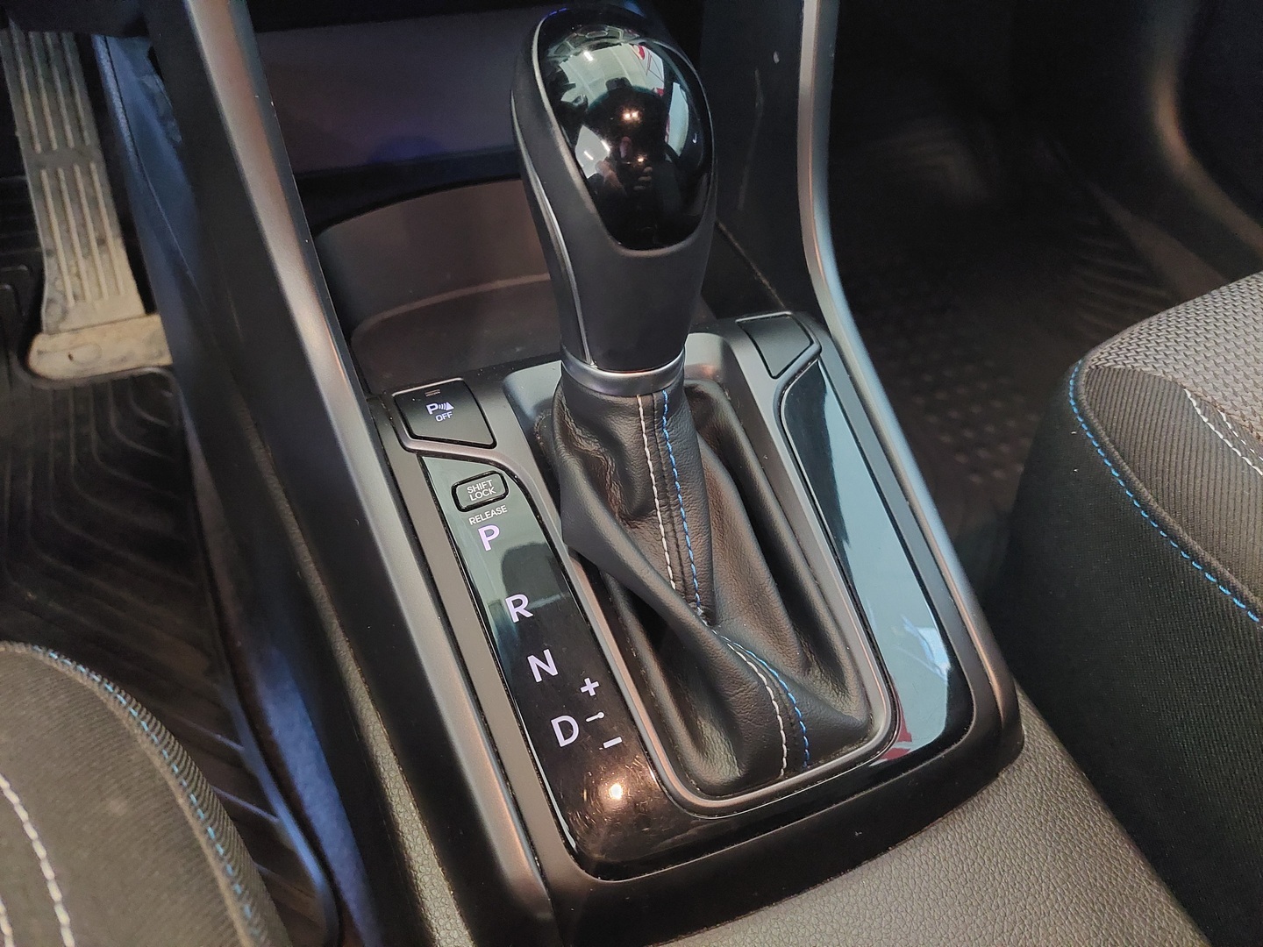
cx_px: 632
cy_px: 474
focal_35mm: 25
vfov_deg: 54.9
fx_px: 912
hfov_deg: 69.4
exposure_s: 1/25
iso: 2000
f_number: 1.8
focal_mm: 5.23
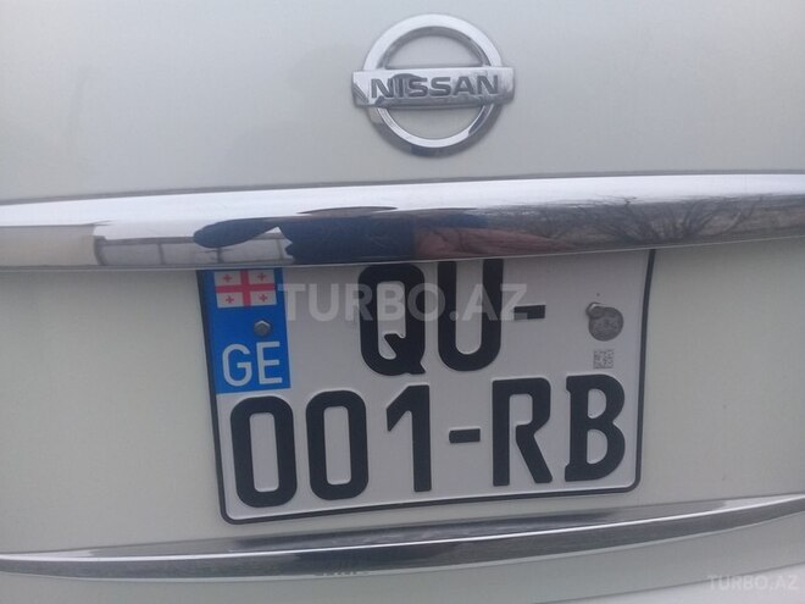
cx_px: 402
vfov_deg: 45.4
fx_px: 721
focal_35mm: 31
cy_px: 302
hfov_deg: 58.4
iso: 50
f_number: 2.2
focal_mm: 3.3
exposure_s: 1/100
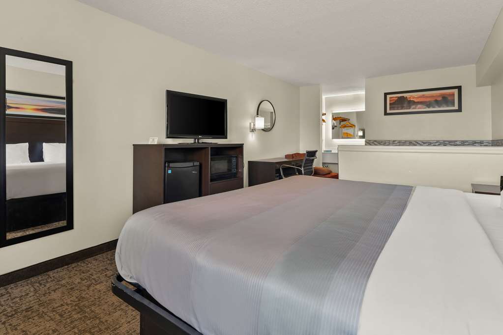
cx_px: 252
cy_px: 168
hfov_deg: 93.6
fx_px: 236
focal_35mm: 17
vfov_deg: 70.8
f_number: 8
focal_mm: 16.9
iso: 320
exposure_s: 1.5
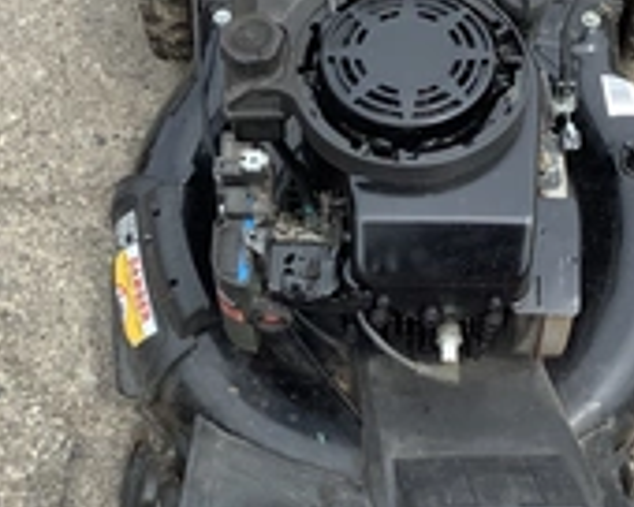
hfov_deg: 26.8
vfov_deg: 21.6
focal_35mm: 71
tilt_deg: -60.5
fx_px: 1332
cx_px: 321
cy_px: 242
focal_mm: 3.3
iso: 25
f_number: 2.4
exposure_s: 1/599
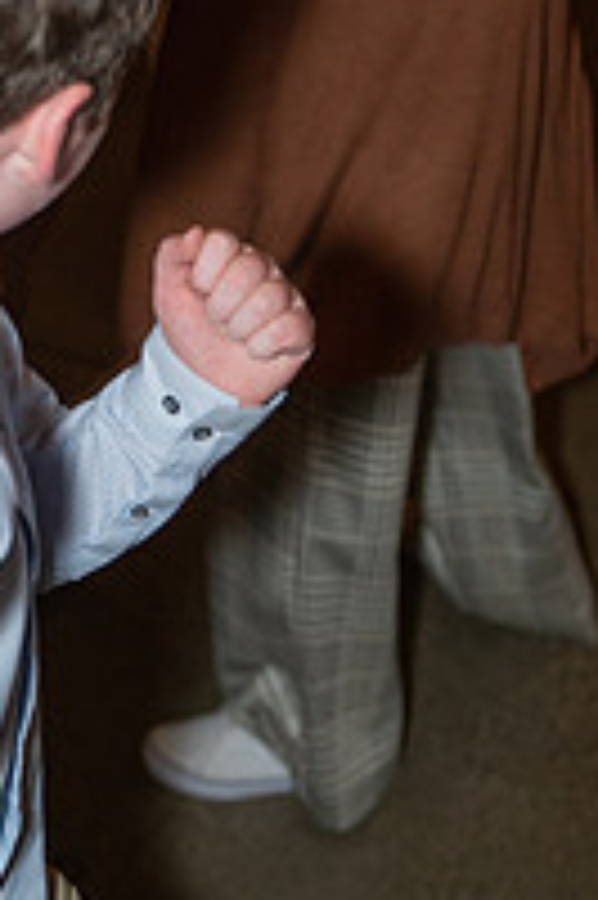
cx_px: 202
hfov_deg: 15.1
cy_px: -50
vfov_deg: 21.6
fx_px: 2246
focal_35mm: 90
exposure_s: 1/125
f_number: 2.8
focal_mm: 40
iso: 2000
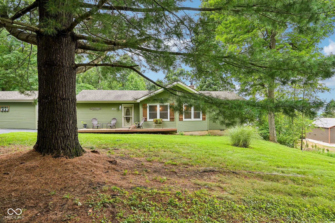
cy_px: 112
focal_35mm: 21
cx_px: 168
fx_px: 195
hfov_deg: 81.2
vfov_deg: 59.5
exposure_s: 1/20
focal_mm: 21
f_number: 8
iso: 110
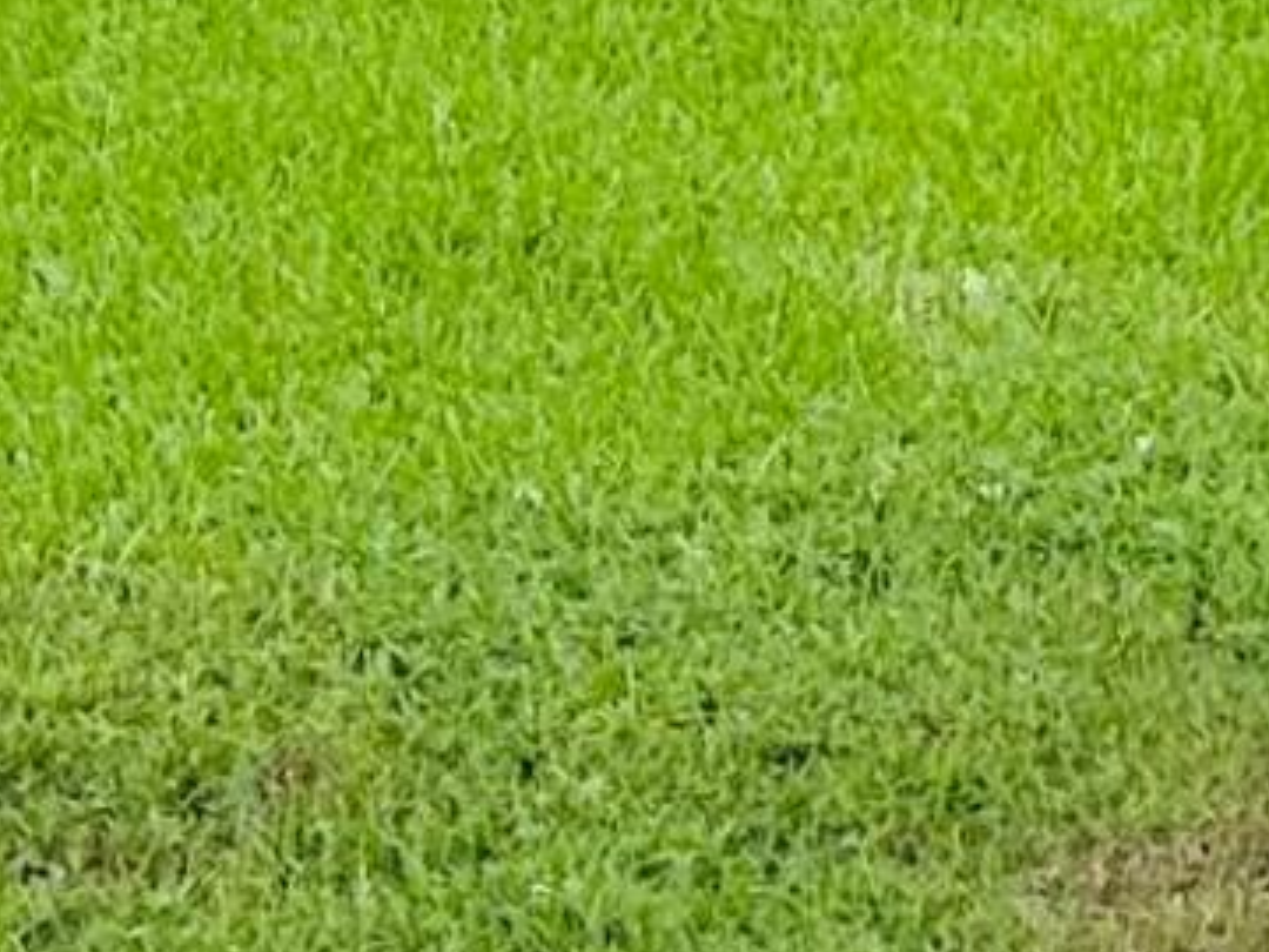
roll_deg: -1.3
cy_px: -1819
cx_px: 1043
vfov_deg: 7.0
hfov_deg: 10.3
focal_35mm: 192
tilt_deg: +3.3
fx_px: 7039
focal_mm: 6.86
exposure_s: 1/7042
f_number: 1.78
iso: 80
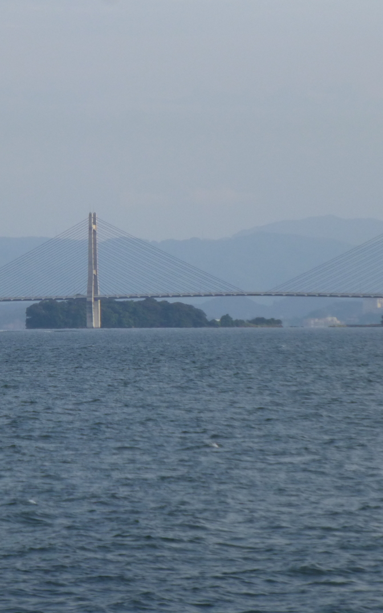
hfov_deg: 4.2
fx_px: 5243
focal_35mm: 314
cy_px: 271
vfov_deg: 6.7
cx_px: 89
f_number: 5.5
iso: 100
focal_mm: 35.6
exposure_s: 1/320
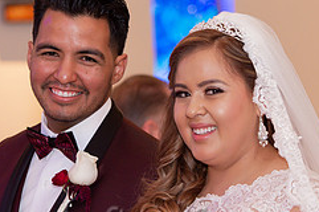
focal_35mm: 289
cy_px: 97
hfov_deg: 7.1
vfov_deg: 4.7
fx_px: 2557
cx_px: 200
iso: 1250
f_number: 4.5
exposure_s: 1/60
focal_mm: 120
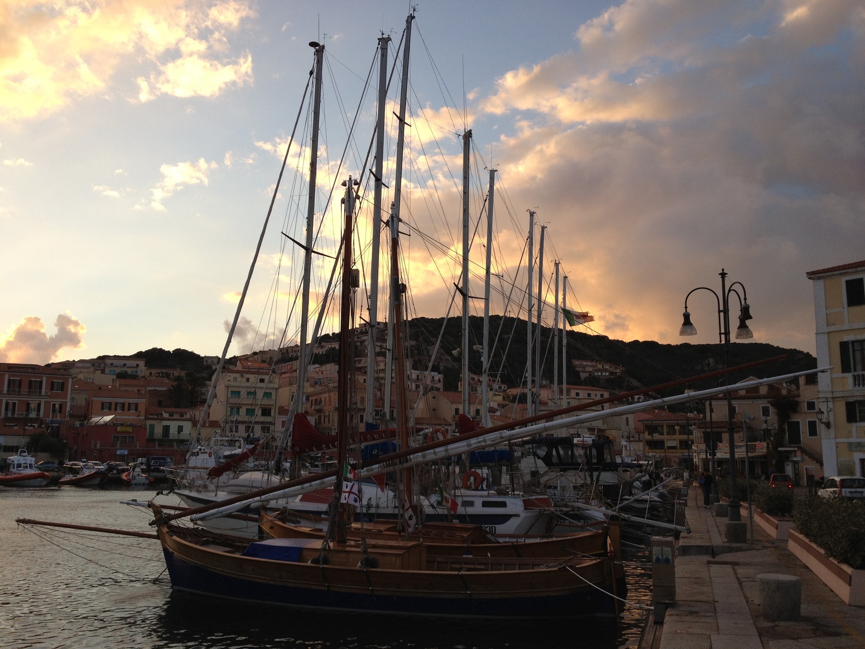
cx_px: 432
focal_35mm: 35
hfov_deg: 52.6
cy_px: 324
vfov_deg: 40.7
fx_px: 875
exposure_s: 1/370
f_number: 2.4
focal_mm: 4.28
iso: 64
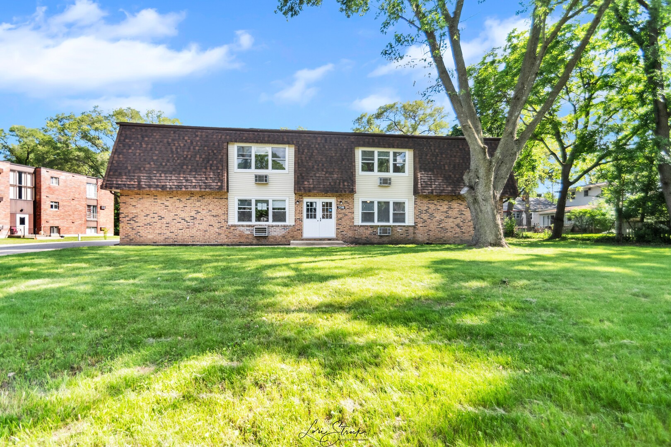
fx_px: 280
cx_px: 336
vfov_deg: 77.3
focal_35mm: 15
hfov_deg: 100.4
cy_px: 224
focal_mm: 10
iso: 400
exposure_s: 1/1600
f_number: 8
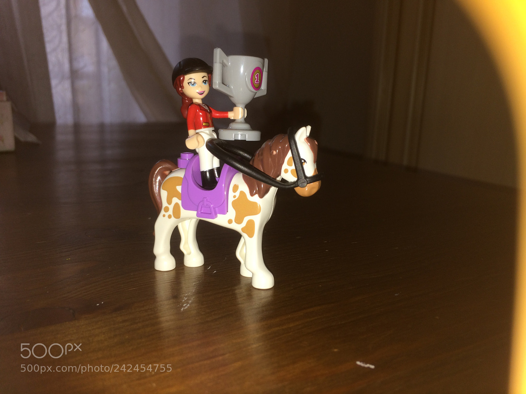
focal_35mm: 29
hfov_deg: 61.7
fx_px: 441
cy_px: 197
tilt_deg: -13.7
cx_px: 263
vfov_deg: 48.2
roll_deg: -2.0
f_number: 2.2
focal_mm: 4.15
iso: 32
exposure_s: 1/152
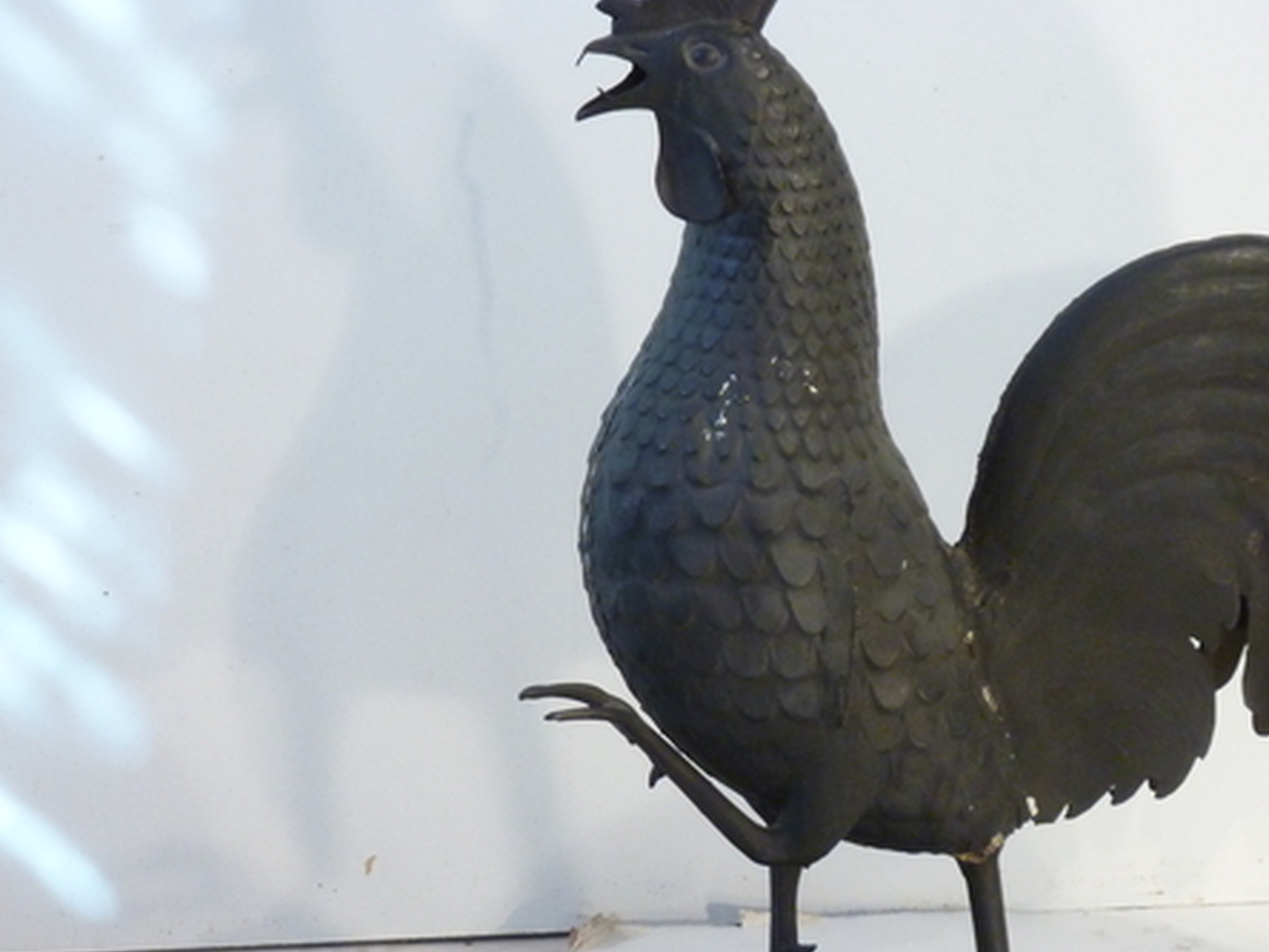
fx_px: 6782
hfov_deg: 10.7
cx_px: 752
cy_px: 532
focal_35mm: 185
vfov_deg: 8.0
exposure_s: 1/25
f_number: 4.5
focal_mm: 22.5
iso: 400
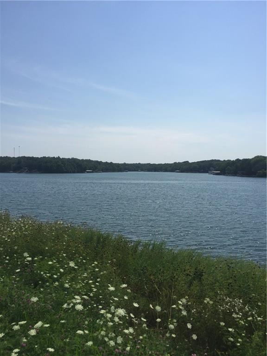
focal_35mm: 29
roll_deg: -0.5
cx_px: 134
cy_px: 178
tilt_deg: -3.0
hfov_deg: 48.2
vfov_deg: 61.7
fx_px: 298
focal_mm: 4.15
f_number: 2.2
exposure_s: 1/3968
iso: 32
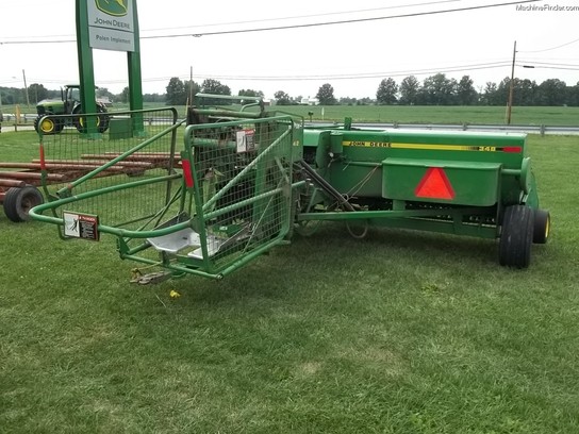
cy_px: 217
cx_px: 290
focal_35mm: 32
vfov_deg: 44.2
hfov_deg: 56.8
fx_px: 535
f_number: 8.8
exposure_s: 1/60
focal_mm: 5.7
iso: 64
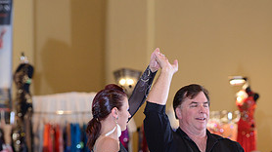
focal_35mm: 254
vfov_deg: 4.7
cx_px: 175
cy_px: 220
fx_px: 1831
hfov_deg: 8.5
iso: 1600
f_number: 4.5
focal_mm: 116
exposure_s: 1/250
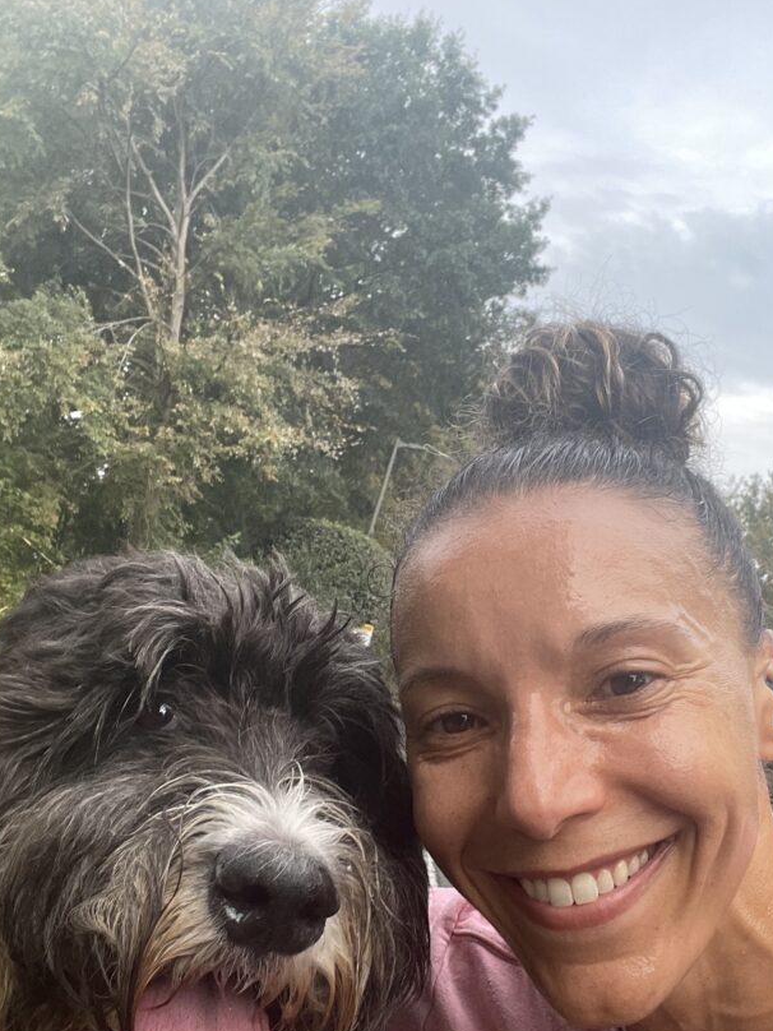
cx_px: 379
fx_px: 1131
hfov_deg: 37.7
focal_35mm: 38
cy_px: 641
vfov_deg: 48.5
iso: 64
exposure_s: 1/121
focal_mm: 2.71
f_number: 2.2
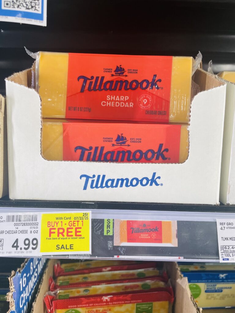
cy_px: 156
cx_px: 118
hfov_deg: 53.1
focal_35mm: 26
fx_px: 235
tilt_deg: -4.9
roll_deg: -0.6
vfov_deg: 67.3
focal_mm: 4.2
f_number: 1.6
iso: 64
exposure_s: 1/121
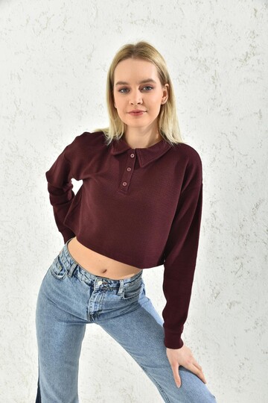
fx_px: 402
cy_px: 202
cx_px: 134
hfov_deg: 36.9
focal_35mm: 36
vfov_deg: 53.1
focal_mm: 36
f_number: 7.1
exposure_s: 1/160
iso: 100
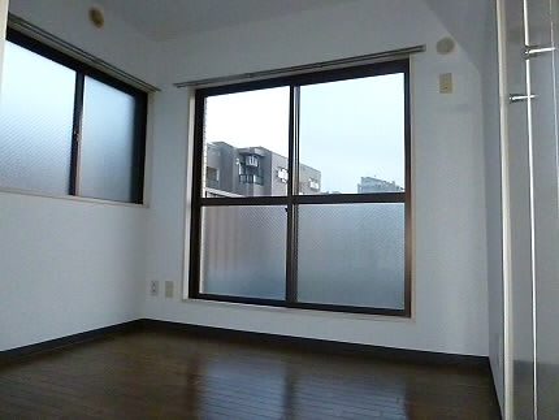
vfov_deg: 54.9
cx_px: 280
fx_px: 404
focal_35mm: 25
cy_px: 210
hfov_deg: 69.4
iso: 1600
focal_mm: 4.5
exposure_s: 1/60
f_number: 3.1
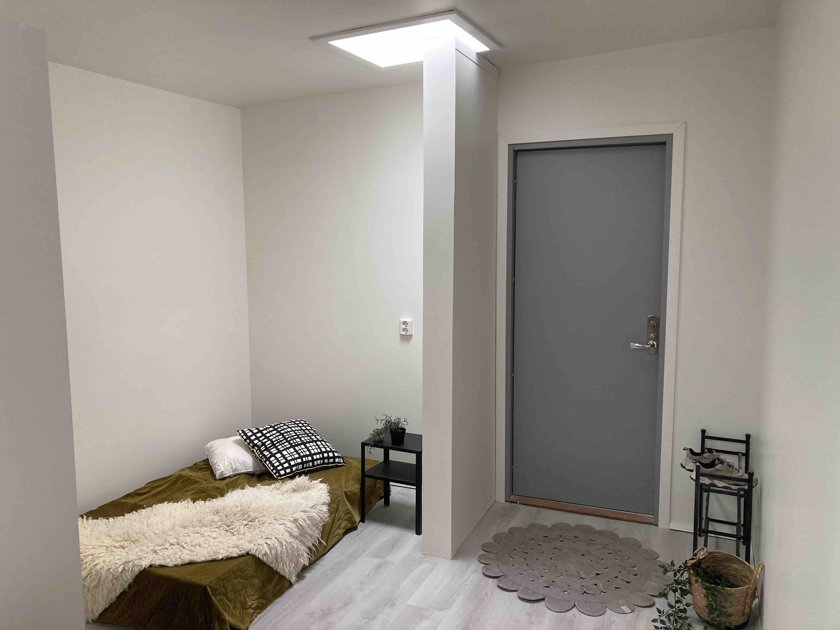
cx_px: 420
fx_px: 679
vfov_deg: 49.7
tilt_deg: -4.9
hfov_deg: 63.4
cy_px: 315
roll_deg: +0.1
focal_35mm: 28
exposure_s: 1/60
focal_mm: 3.99
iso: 100
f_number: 1.8
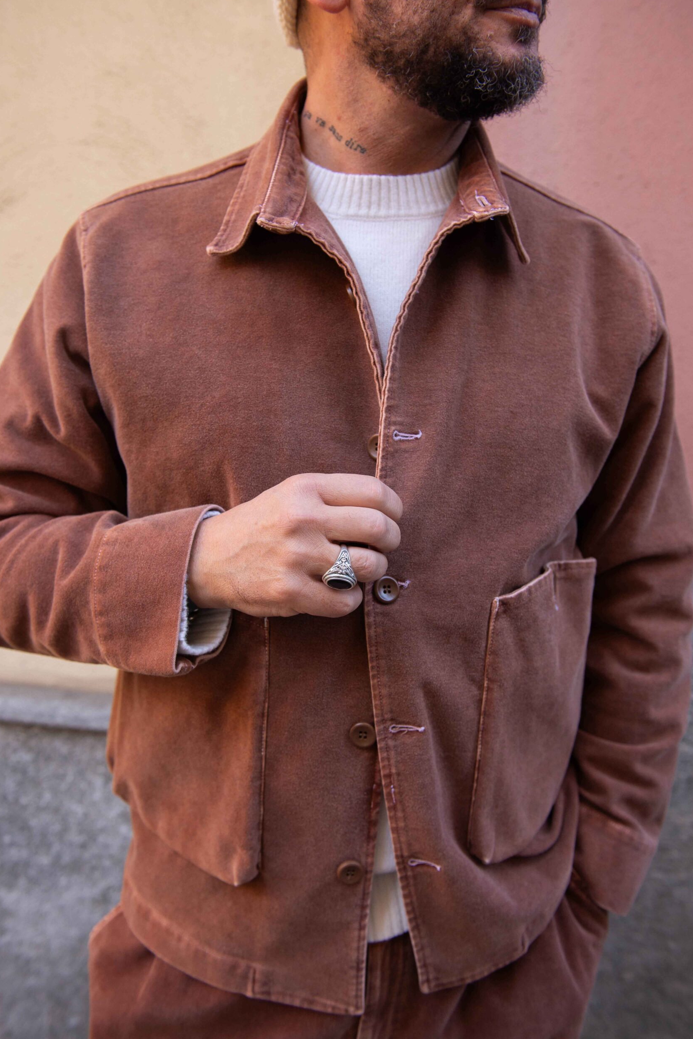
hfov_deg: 40.0
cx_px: 349
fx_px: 953
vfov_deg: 57.2
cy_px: 510
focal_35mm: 33
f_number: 4.5
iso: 500
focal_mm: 32
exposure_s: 1/200
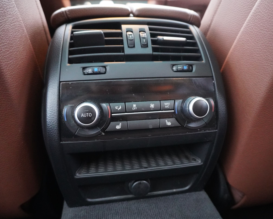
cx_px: 143
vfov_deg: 51.5
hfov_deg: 62.2
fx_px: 226
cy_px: 111
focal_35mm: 28
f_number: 3.5
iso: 6400
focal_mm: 16
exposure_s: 1/13
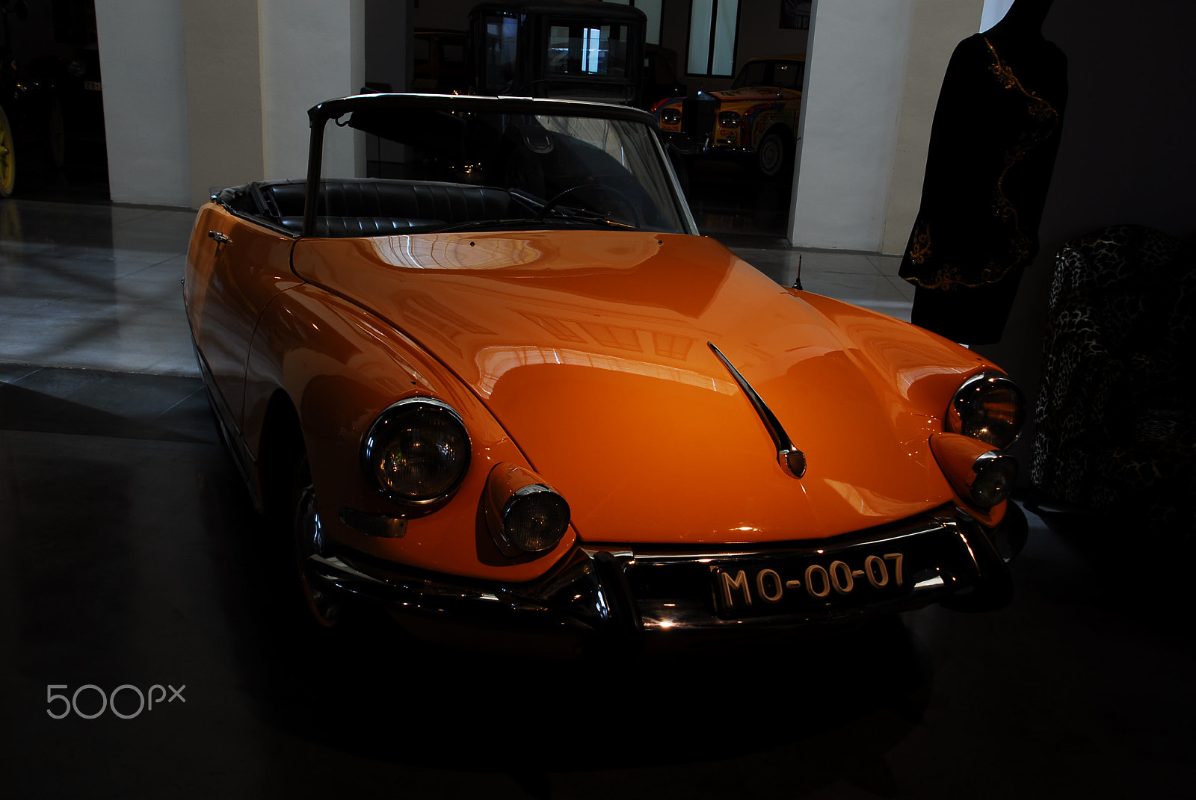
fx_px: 1098
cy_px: 400
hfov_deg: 57.2
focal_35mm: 33
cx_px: 598
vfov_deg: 40.1
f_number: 4.5
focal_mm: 22
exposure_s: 1/60
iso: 100
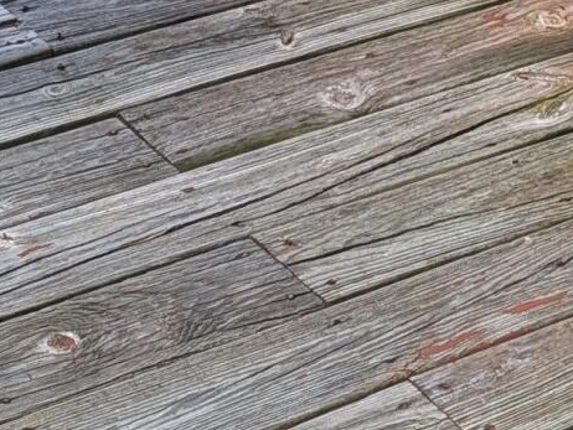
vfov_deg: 8.0
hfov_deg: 12.4
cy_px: -929
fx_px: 2584
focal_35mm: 156
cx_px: -50
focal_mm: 6.9
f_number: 1.68
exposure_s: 1/907
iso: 19
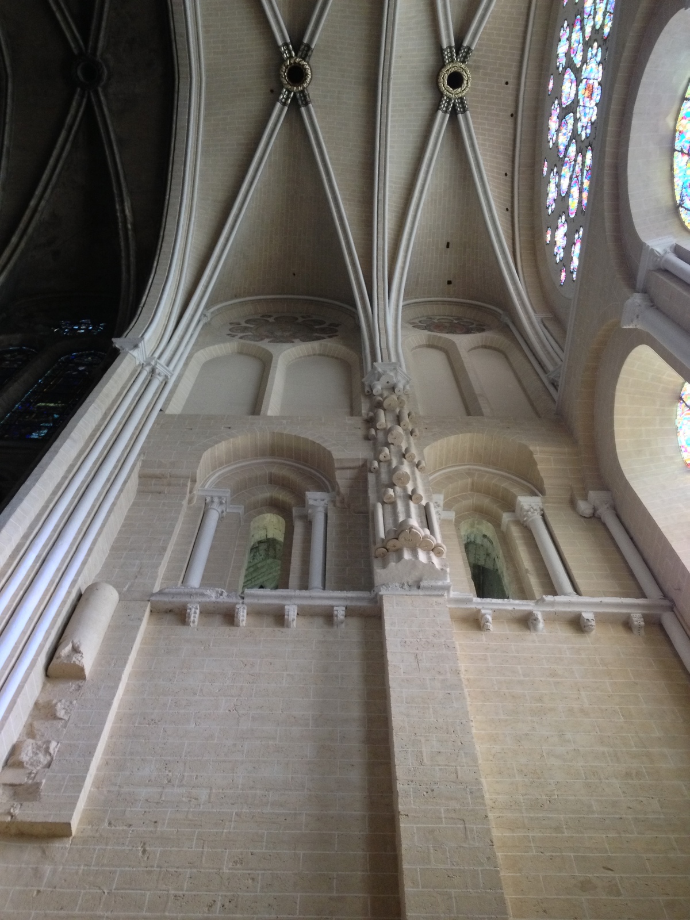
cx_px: 345
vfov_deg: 52.6
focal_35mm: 35
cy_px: 460
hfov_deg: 40.7
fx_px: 930
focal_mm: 4.28
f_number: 2.4
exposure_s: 1/20
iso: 250
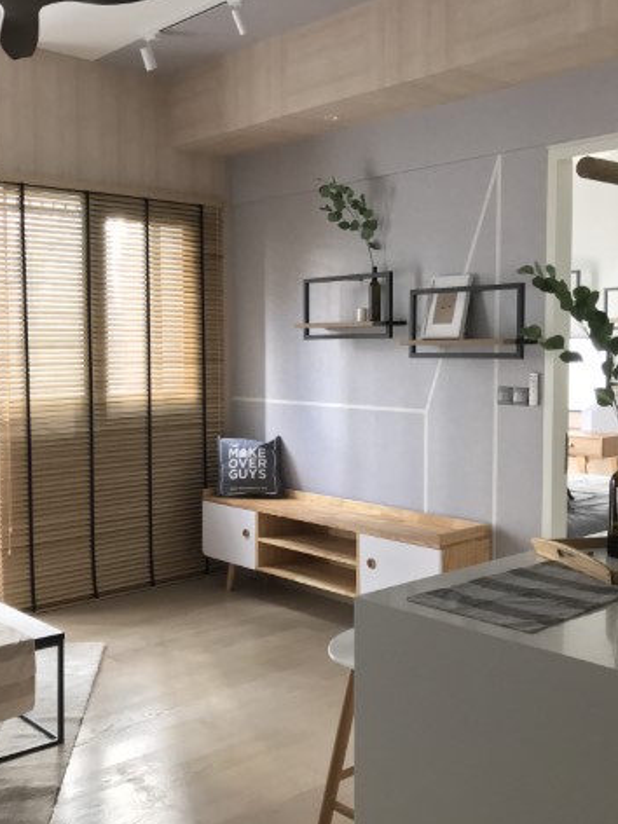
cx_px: 241
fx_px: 905
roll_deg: -0.2
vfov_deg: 49.0
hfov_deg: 37.5
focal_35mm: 38
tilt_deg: -4.1
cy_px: 412
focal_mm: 3.99
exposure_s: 1/25
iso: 200
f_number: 1.8
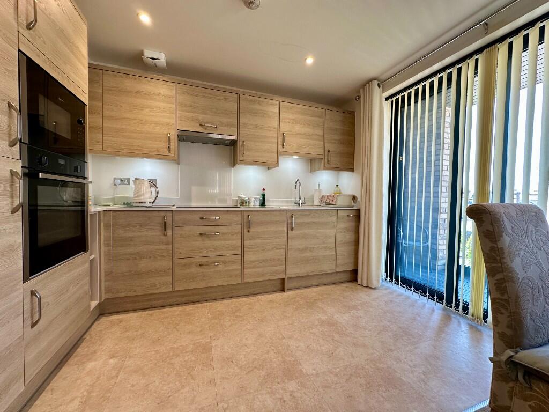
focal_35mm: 14
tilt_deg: -1.3
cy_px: 206
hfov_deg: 102.1
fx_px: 222
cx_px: 274
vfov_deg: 85.7
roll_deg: -1.0
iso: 160
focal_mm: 2.22
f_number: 2.2
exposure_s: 1/100
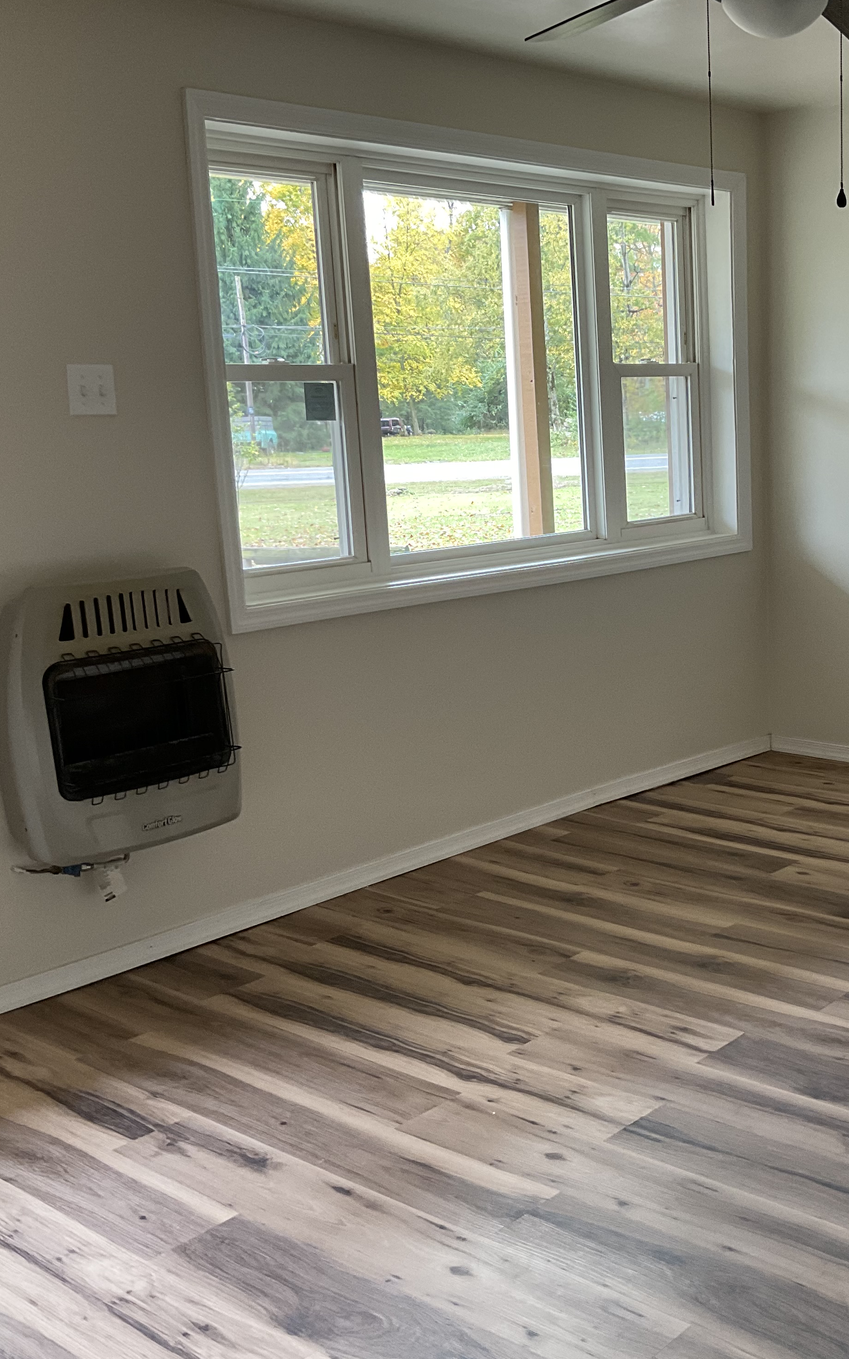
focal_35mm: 42
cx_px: 715
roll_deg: +1.1
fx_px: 1555
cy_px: 693
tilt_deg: -11.5
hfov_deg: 29.6
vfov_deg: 47.2
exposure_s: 1/60
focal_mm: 3
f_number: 1.8
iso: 64
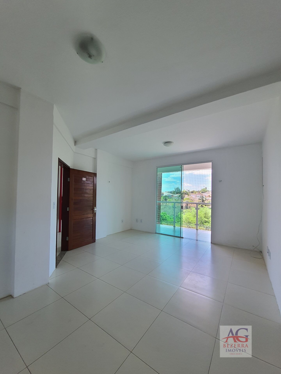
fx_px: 141
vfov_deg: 106.2
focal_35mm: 13
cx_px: 140
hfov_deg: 89.9
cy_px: 187
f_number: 2.2
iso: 50
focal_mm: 1.74
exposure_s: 1/139
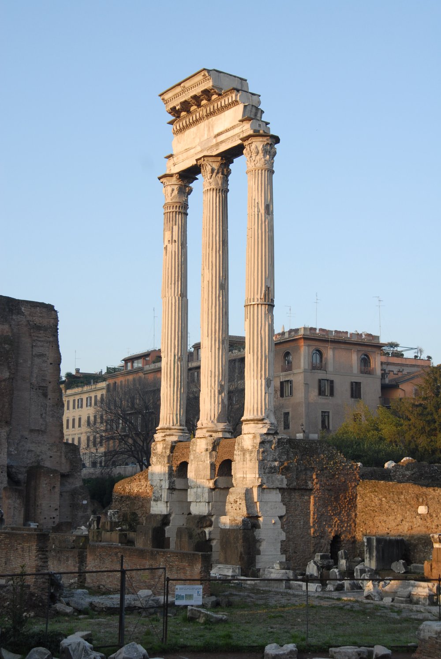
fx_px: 961
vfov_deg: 37.8
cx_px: 220
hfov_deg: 25.8
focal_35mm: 52
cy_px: 330
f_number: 7.1
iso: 200
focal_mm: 35
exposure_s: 1/200
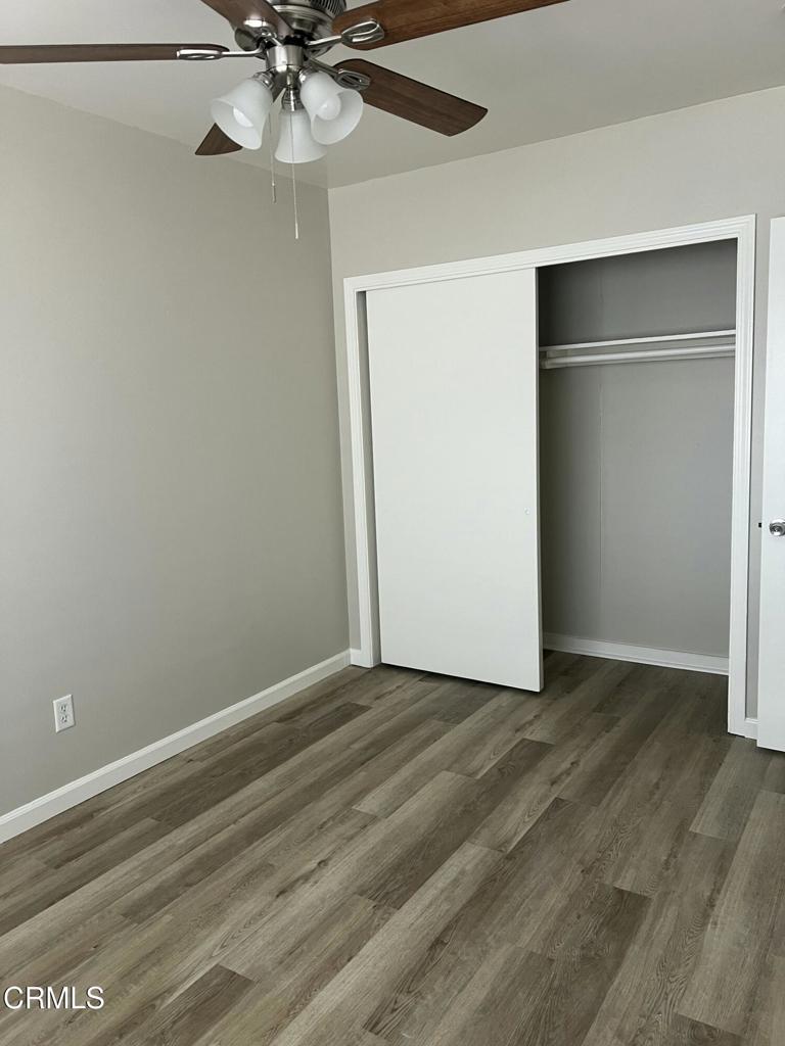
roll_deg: +2.5
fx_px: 786
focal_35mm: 26
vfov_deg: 67.3
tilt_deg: -8.0
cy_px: 523
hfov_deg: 53.1
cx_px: 392
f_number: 1.5
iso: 125
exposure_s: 1/63
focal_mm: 5.7
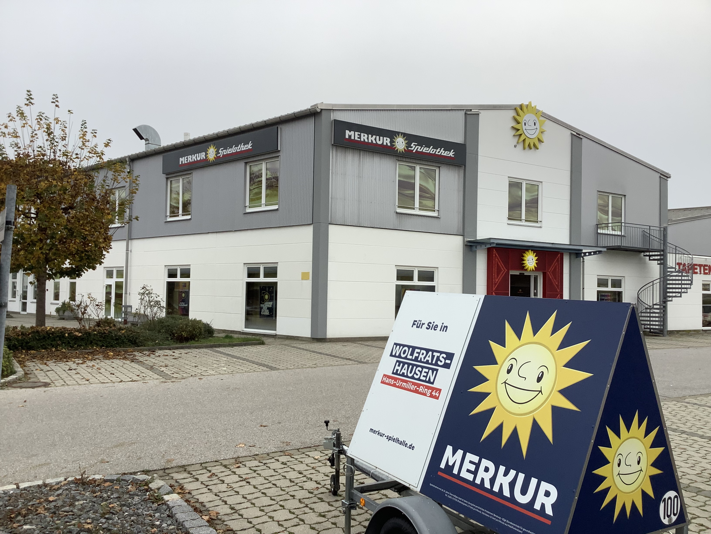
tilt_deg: +2.9
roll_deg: -1.5
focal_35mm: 31
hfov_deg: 58.4
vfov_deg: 45.4
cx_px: 356
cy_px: 267
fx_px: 637
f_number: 2.4
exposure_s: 1/164
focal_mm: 3.3
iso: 25
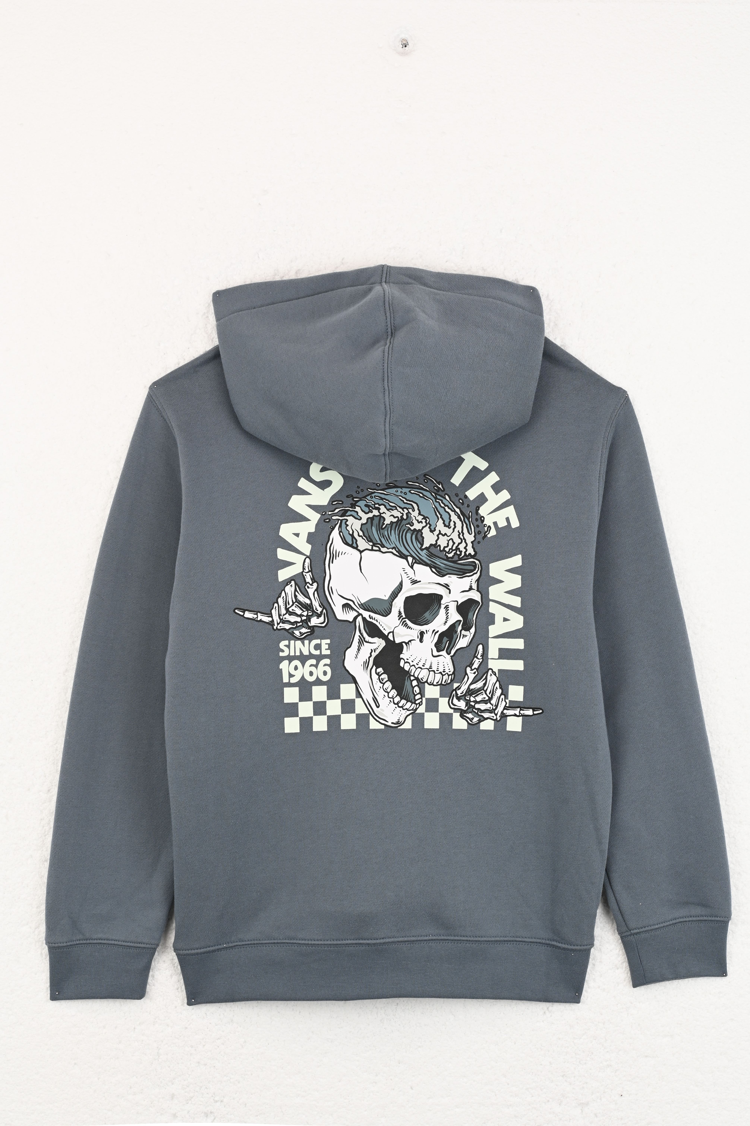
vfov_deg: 19.5
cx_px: 375
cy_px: 563
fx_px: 3286
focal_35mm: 105
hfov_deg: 13.0
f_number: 11
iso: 250
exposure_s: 1/160
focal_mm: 105
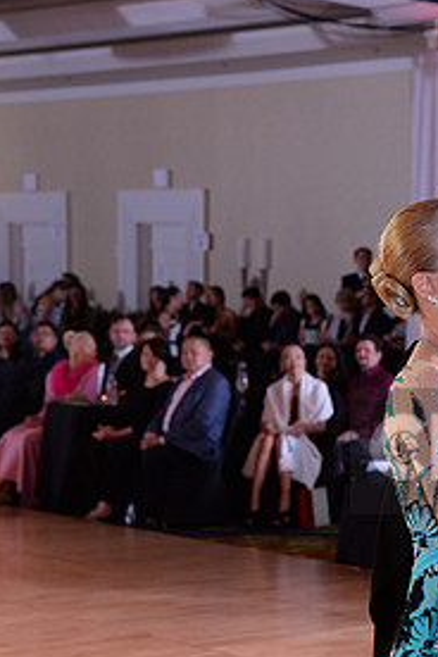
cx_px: 609
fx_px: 1916
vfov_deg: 19.4
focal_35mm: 105
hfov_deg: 12.5
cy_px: 451
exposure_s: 1/250
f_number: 4.5
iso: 1250
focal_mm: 50
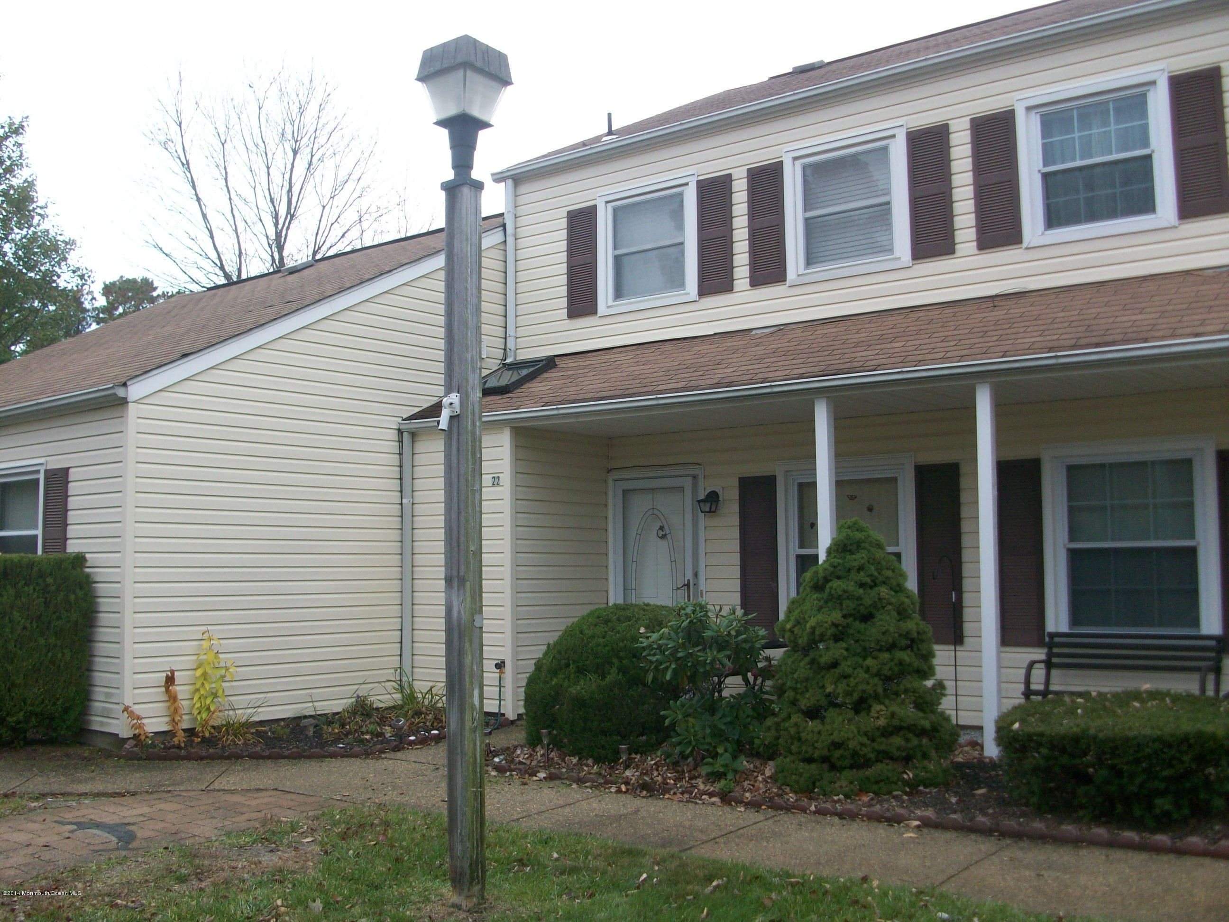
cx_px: 614
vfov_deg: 41.8
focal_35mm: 34
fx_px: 1207
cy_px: 461
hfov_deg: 54.0
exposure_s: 1/410
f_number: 2.8
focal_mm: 5.7
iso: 64
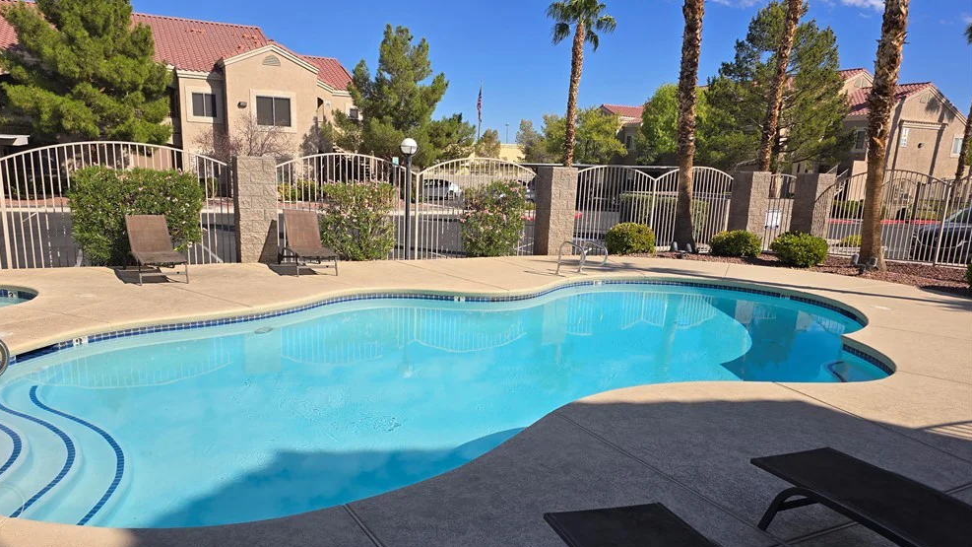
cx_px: 470
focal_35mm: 26
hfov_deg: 71.9
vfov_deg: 44.2
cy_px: 323
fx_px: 670
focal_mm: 6.3
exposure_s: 1/957
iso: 12
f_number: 1.7
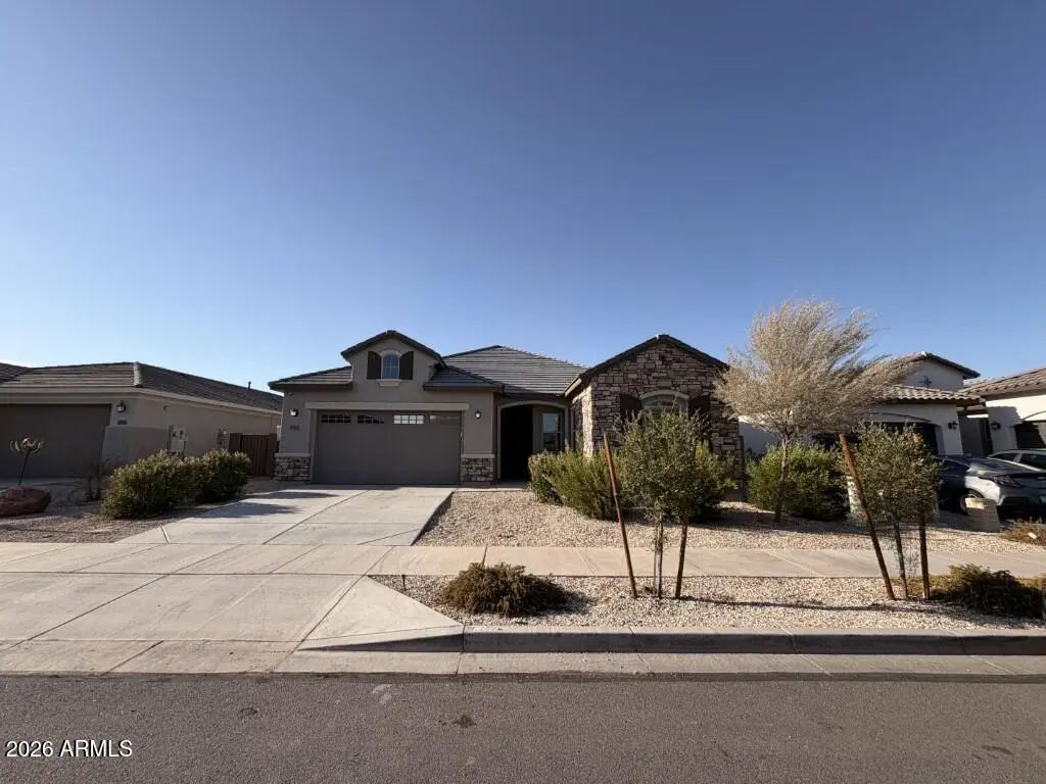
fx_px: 423
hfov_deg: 102.1
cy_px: 392
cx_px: 523
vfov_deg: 85.7
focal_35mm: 14
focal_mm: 2.22
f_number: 2.2
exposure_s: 1/770
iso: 25
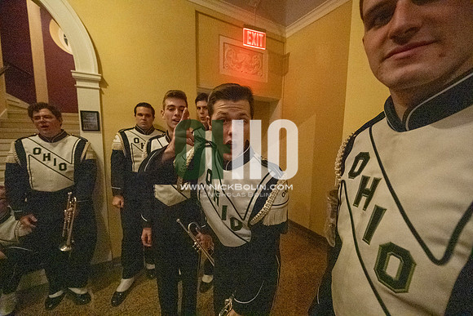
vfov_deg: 81.2
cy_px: 158
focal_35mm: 14
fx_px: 184
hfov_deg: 104.2
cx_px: 236
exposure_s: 1/250
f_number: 4.5
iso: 16000
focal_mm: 14
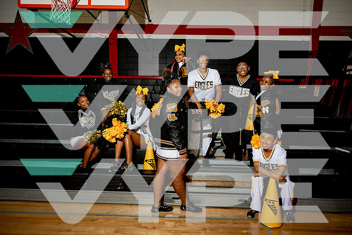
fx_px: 235
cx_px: 176
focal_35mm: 24
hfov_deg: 73.7
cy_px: 118
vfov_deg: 53.2
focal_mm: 24
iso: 160
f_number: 5
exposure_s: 1/100
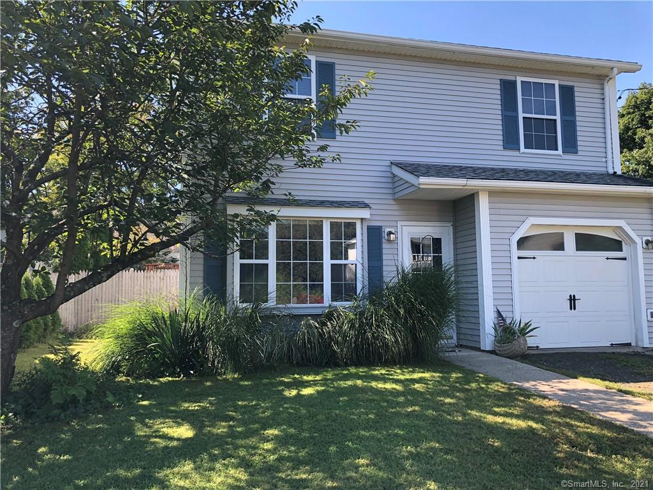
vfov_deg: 49.7
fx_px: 528
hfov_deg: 63.4
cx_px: 326
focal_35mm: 28
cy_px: 245
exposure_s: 1/347
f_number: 1.8
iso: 20
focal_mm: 4
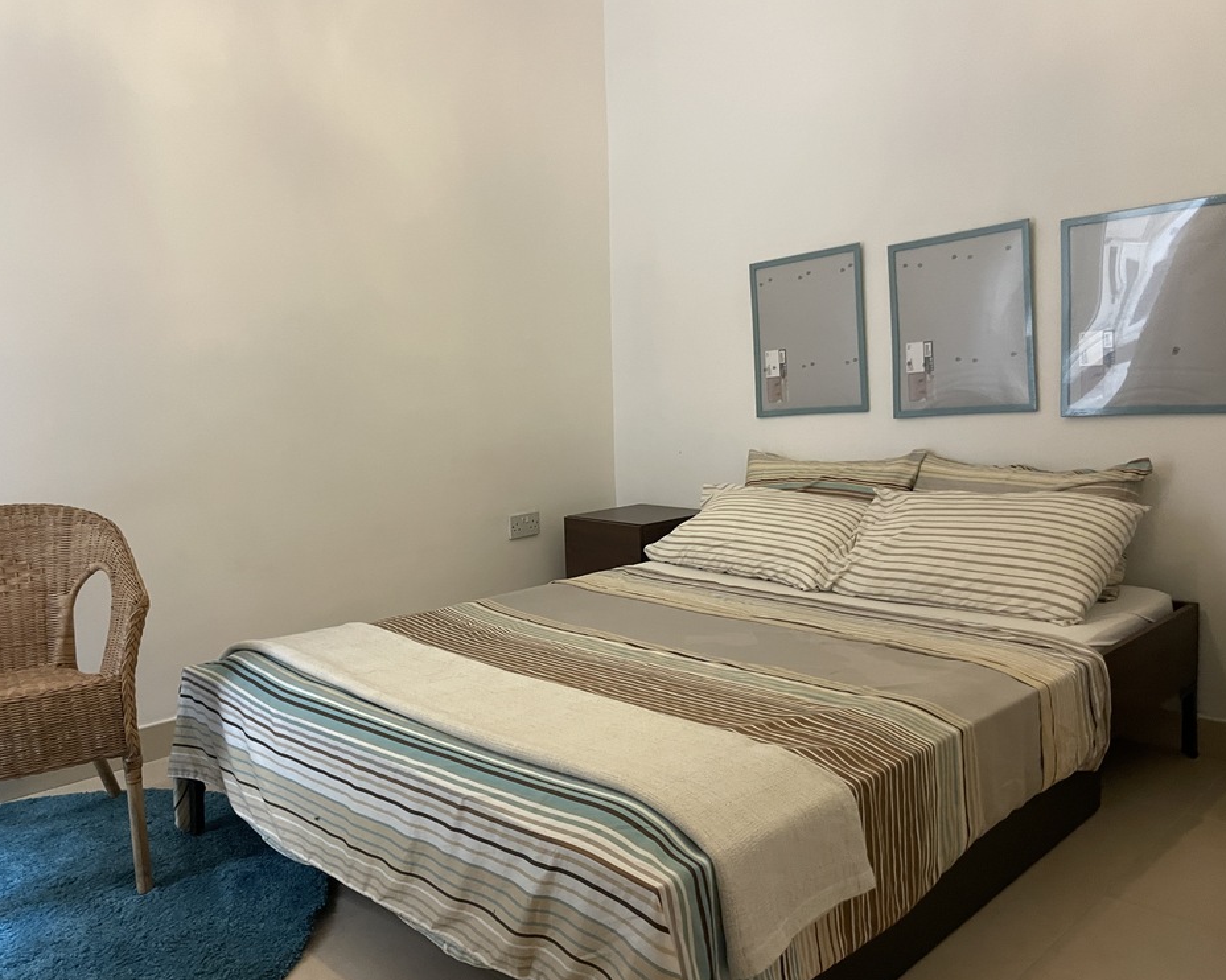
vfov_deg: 51.5
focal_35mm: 28
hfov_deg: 62.1
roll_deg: +1.4
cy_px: 503
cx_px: 556
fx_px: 1016
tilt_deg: -9.0
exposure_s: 1/50
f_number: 1.6
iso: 320
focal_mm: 4.2
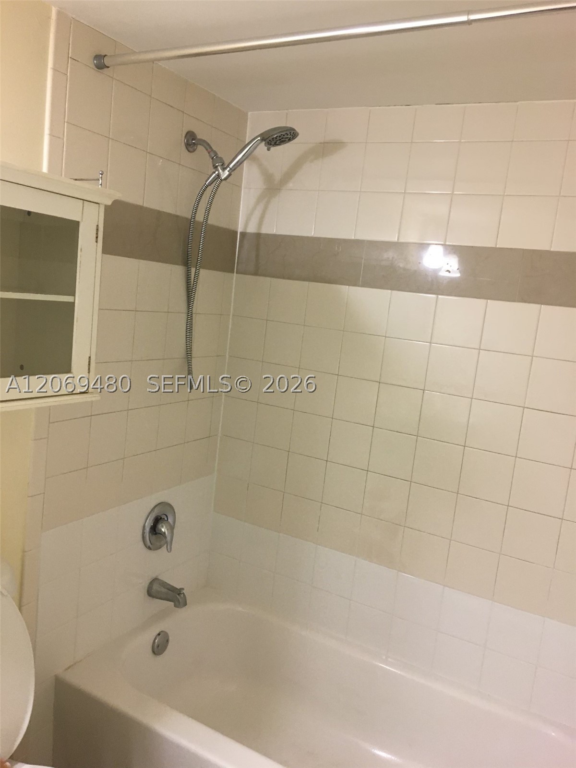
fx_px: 643
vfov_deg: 61.7
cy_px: 384
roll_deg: -6.9
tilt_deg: -6.6
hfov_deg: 48.2
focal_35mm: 29
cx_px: 288
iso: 80
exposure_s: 1/30
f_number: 2.2
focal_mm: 4.15
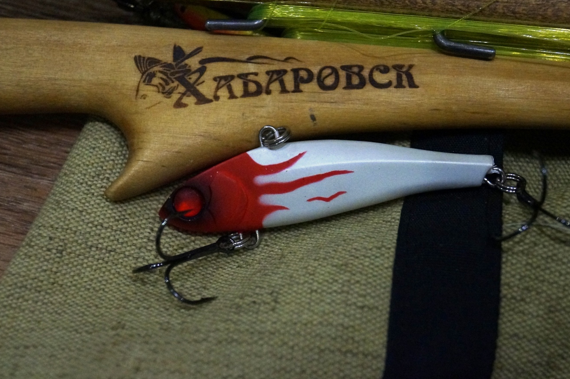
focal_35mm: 77
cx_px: 311
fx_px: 1211
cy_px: 167
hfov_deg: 26.5
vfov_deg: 17.8
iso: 3200
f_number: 5.6
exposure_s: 1/30
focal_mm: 45
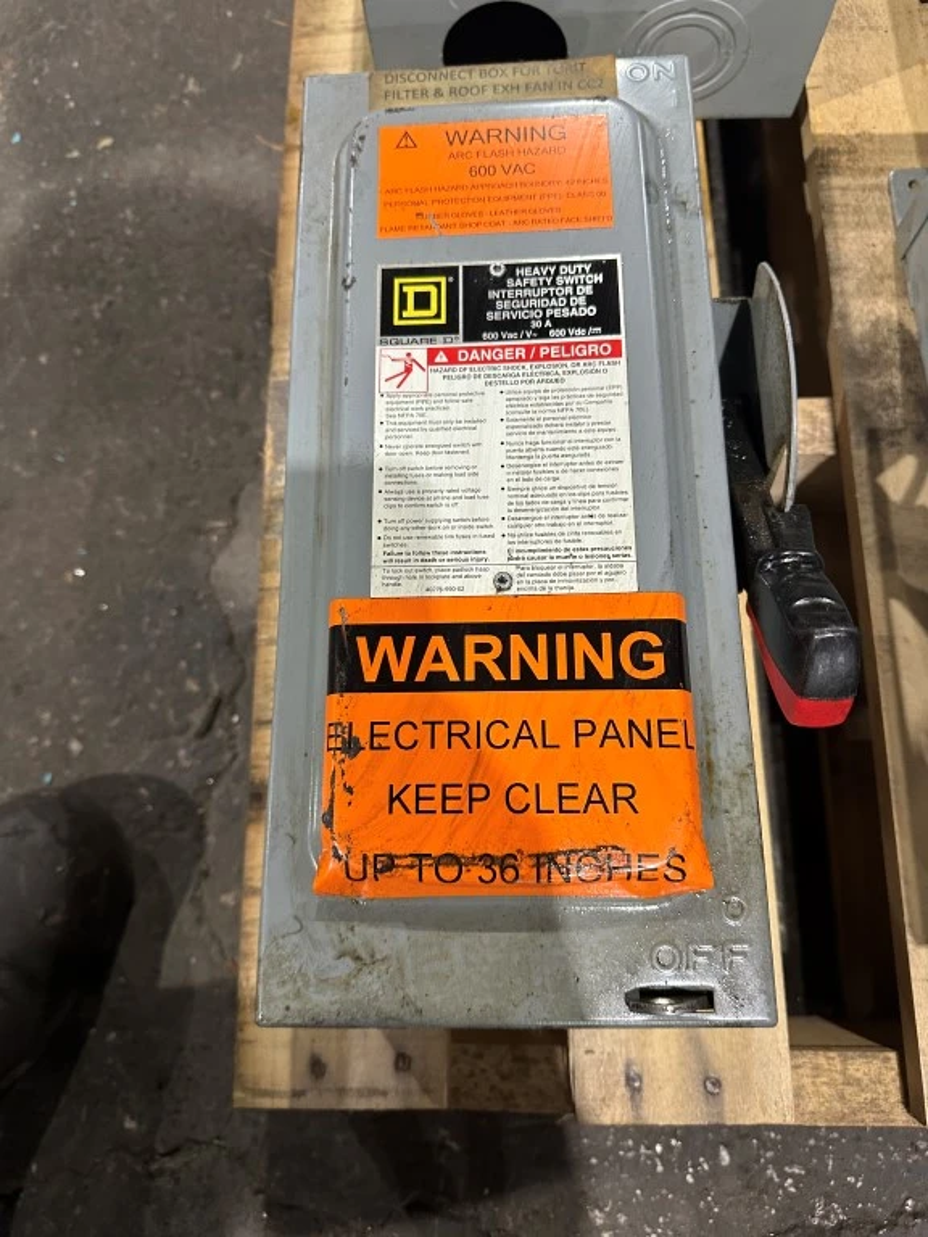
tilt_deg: -73.0
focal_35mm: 24
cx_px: 464
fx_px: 858
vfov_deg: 71.6
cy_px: 618
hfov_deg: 56.8
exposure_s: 1/60
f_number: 1.78
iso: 250
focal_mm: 6.86
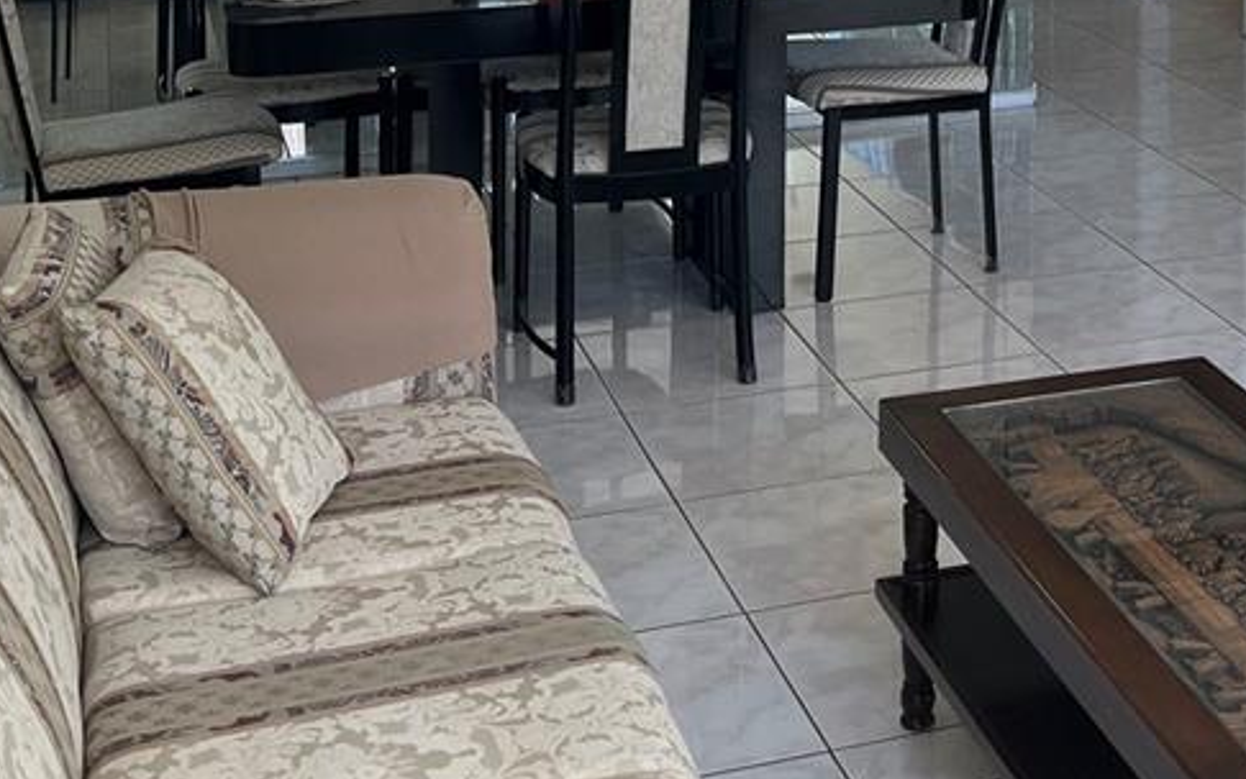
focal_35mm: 68
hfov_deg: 29.6
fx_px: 2310
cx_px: 956
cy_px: -341
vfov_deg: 17.5
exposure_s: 1/361
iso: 50
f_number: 1.5
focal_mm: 5.7
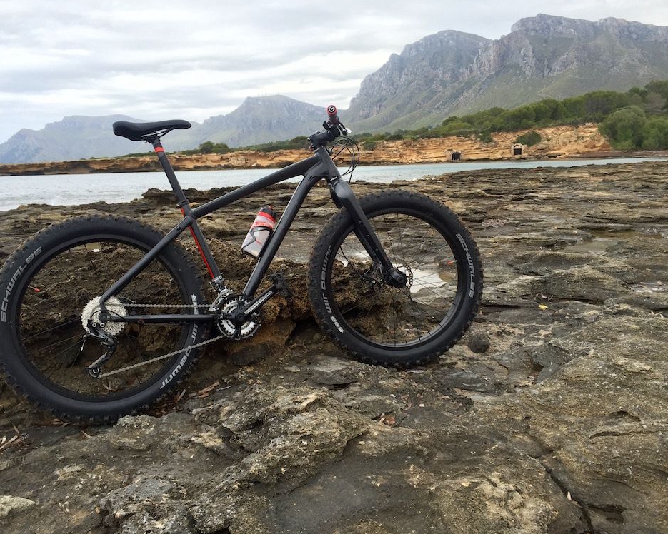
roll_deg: +1.0
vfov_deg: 47.1
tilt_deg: -8.0
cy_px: 266
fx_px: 613
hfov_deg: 57.2
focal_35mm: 31
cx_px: 330
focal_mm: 4.15
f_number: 2.2
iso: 32
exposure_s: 1/258
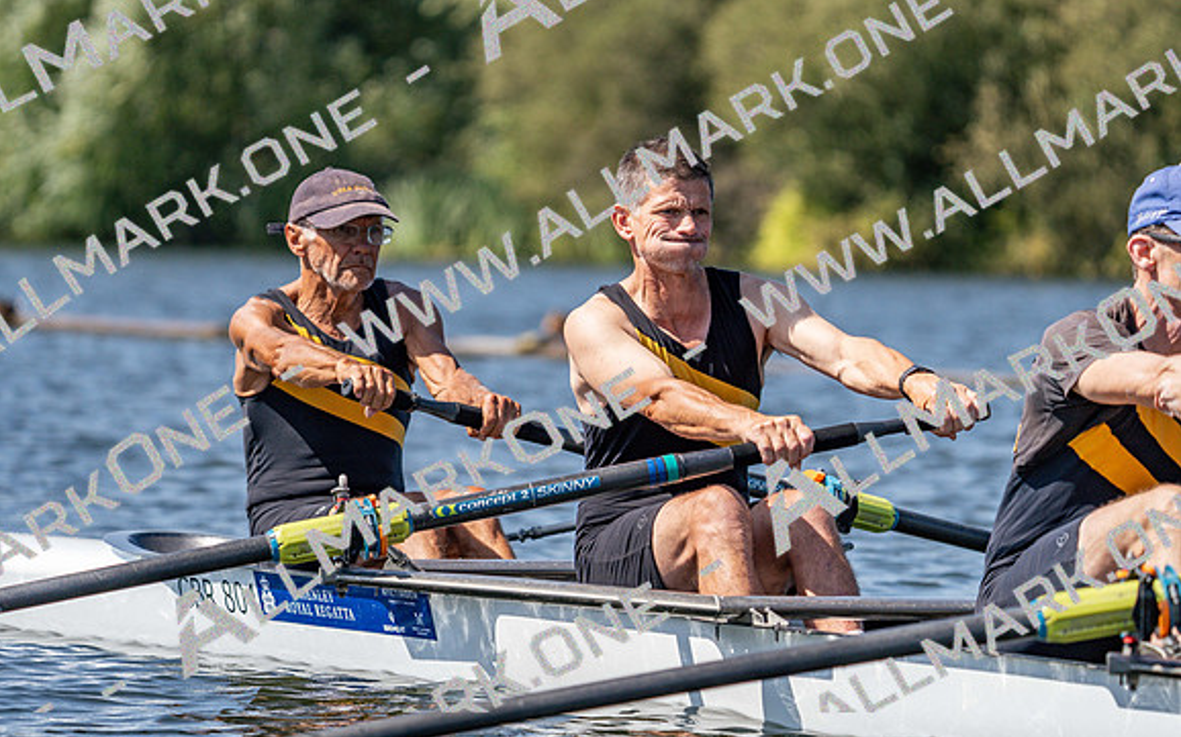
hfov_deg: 7.0
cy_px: 362
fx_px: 9718
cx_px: 590
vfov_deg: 4.3
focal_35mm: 302
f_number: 5.6
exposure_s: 1/2000
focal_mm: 295
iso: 320
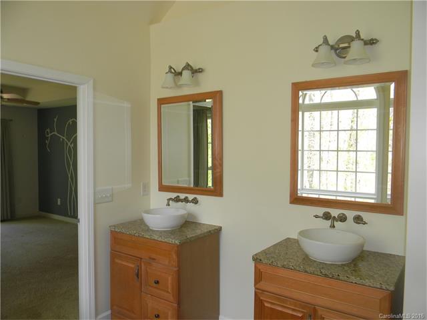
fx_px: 345
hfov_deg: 63.4
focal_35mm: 28
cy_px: 160
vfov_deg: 49.7
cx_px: 214
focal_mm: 5
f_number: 3.5
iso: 80
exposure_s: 1/36.5
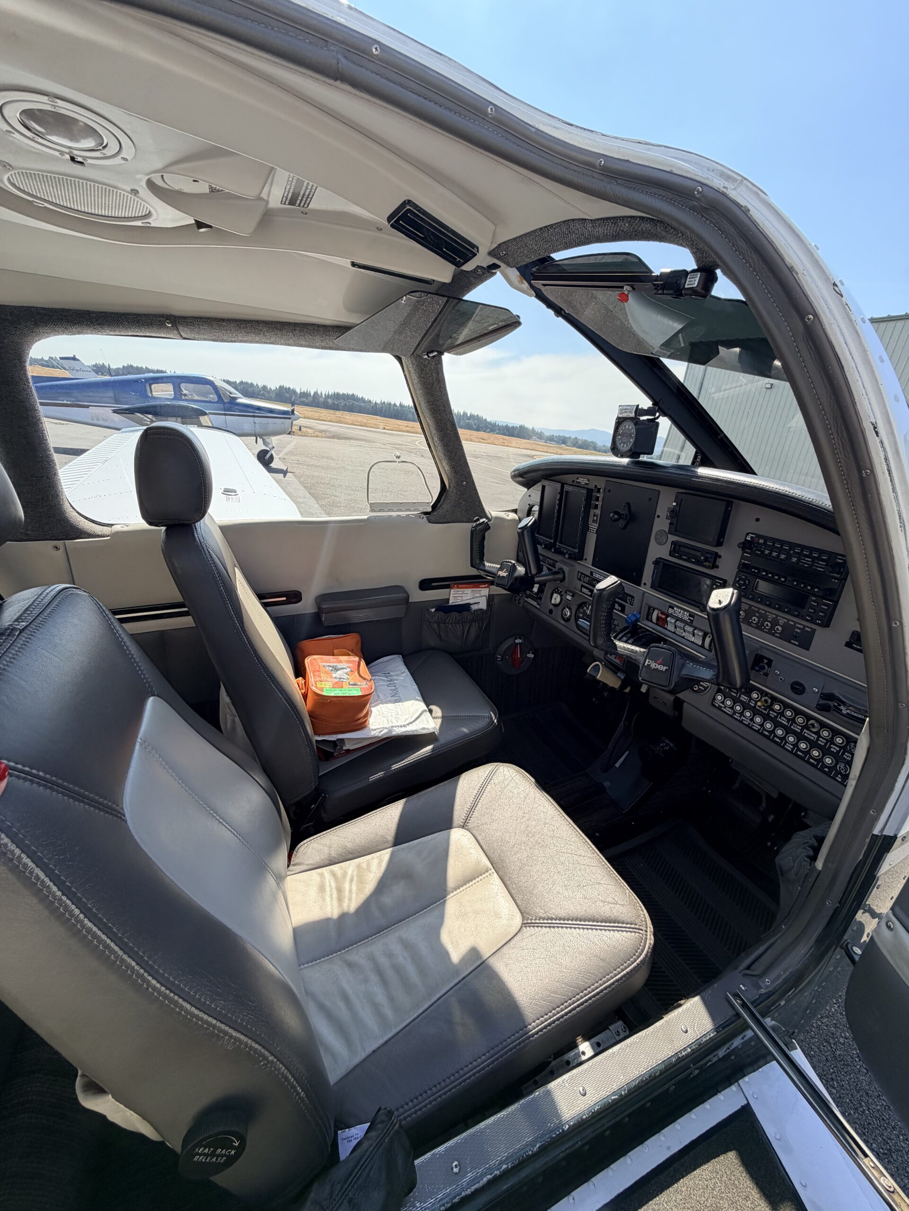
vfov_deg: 102.1
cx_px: 454
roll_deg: -7.8
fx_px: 490
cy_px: 606
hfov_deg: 85.7
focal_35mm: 14
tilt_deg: -19.5
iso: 40
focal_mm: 2.22
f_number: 2.2
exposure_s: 1/651
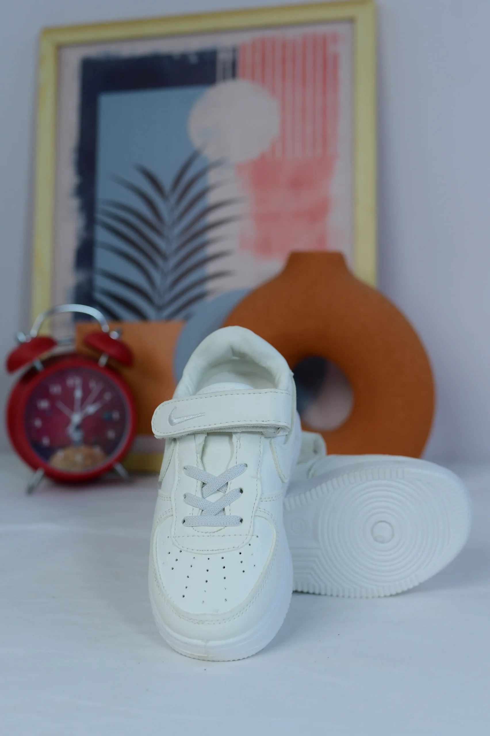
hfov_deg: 26.0
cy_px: 368
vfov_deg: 38.2
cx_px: 245
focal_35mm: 52
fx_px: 1063
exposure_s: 1/200
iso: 250
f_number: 3.2
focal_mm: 35
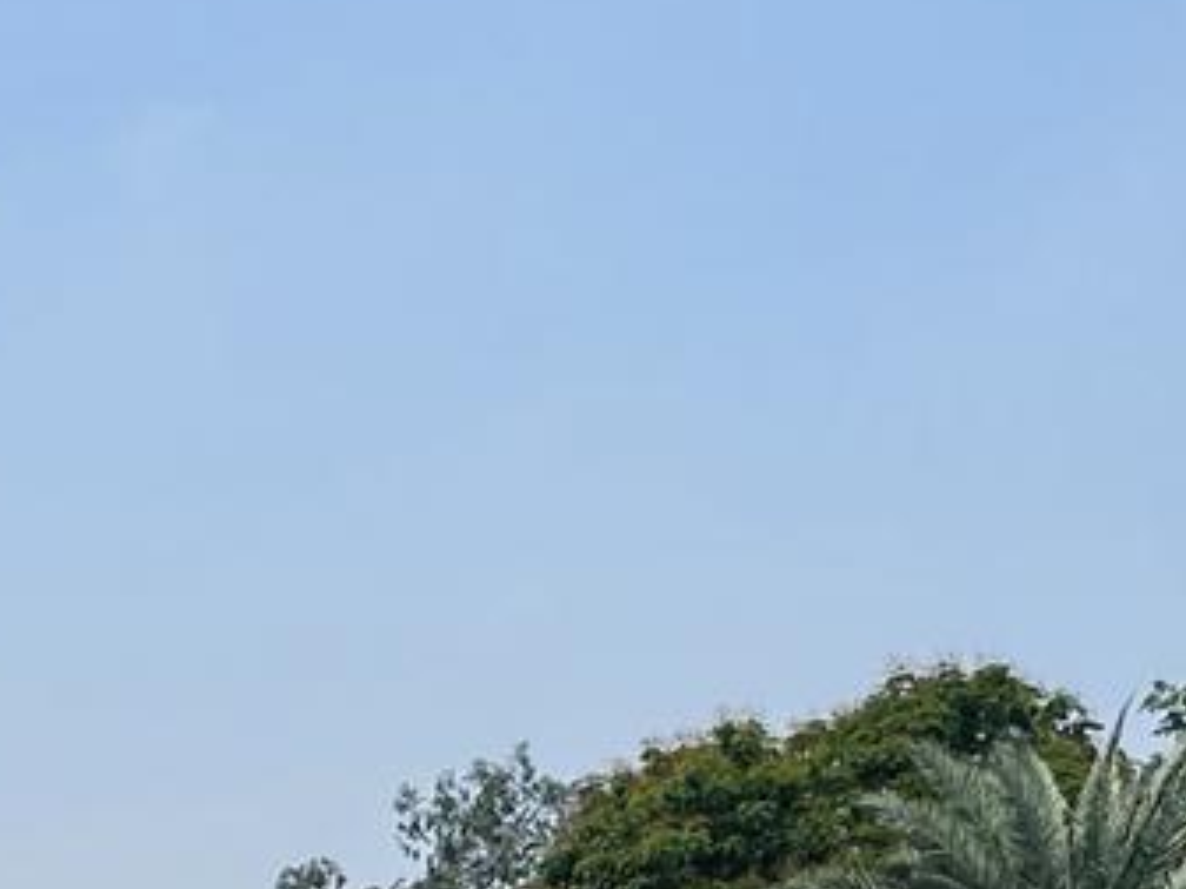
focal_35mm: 80
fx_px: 2741
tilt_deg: +10.9
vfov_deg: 18.1
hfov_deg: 23.9
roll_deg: +0.4
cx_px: 176
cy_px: 850
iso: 40
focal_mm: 2.22
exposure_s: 1/2174
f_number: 2.2
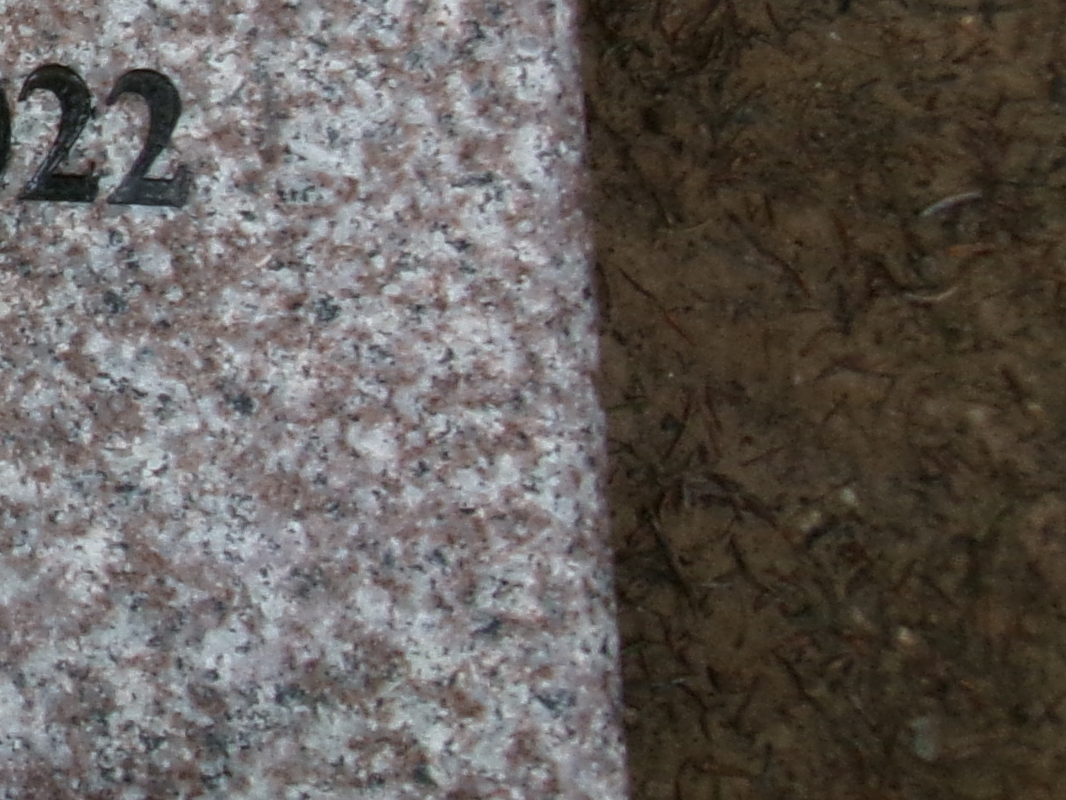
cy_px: -133
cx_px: -800
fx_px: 3141
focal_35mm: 102
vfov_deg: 14.1
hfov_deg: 16.4
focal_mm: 5.1
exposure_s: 1/42
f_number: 3.9
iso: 100
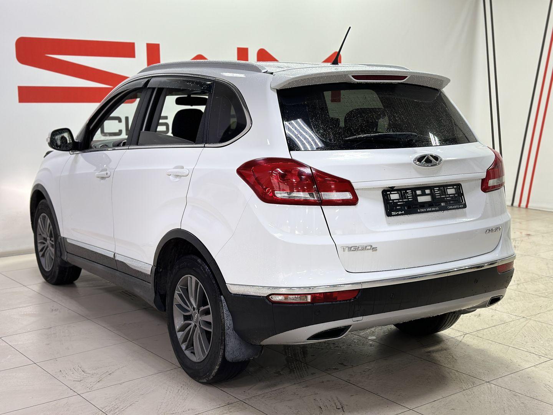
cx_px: 276
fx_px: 767
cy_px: 208
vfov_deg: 30.3
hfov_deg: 39.7
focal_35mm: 48
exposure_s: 1/100
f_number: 1.78
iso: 100
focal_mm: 6.86
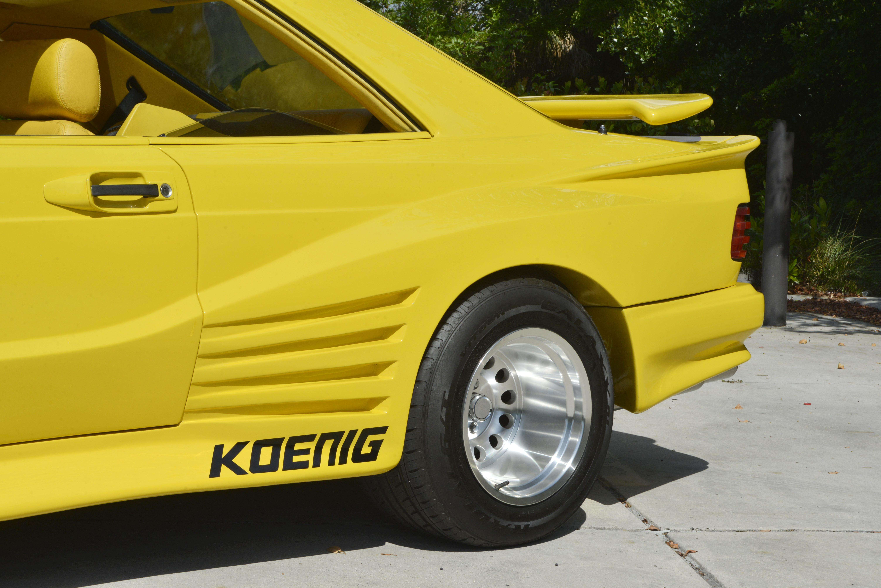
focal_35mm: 65
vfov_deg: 20.9
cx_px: 440
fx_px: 1591
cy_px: 294
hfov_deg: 30.9
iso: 200
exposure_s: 1/160
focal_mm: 65
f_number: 22
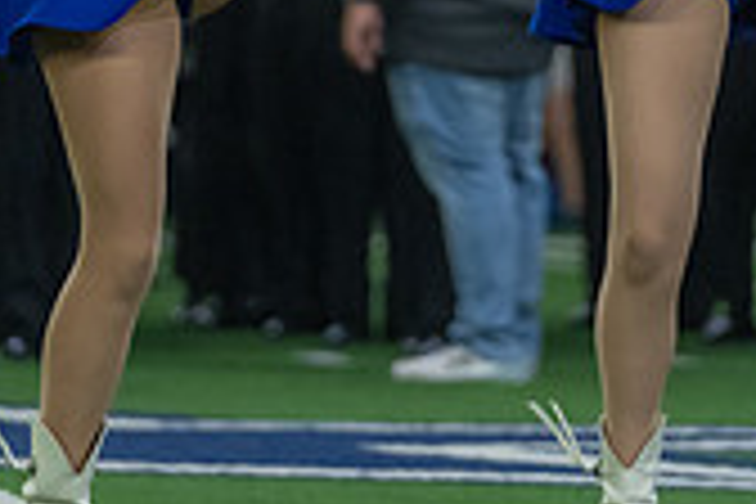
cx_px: 220
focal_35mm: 602
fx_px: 12641
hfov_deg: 3.4
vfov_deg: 2.3
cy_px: -16
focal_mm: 174
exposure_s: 1/1250
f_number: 2.8
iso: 4000
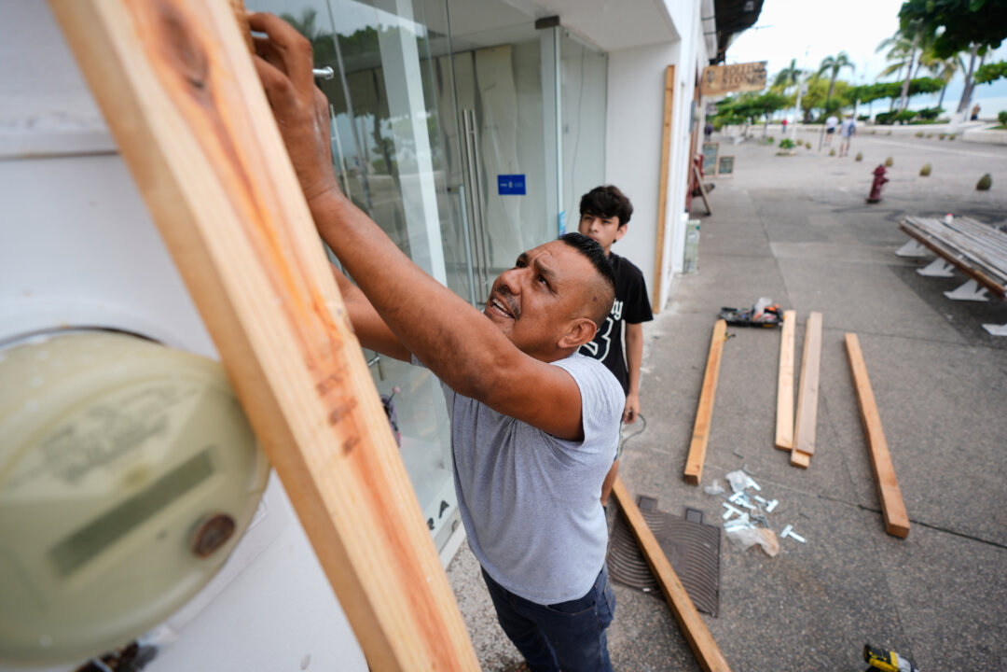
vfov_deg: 73.7
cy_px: 336
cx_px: 504
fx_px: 448
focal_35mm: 16
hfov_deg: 96.7
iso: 200
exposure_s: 1/1250
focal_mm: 16
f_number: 2.8
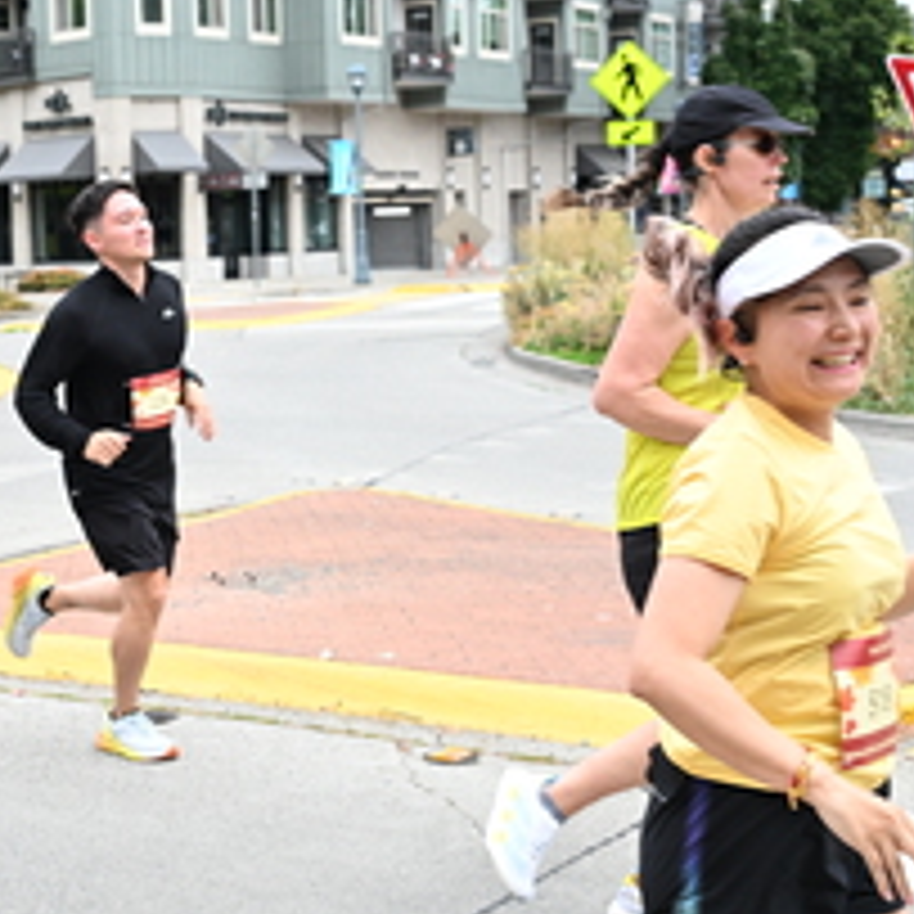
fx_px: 2270
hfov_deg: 22.3
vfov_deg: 22.8
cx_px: 117
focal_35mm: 76
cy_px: 407
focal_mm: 33
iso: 2000
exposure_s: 1/800
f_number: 4
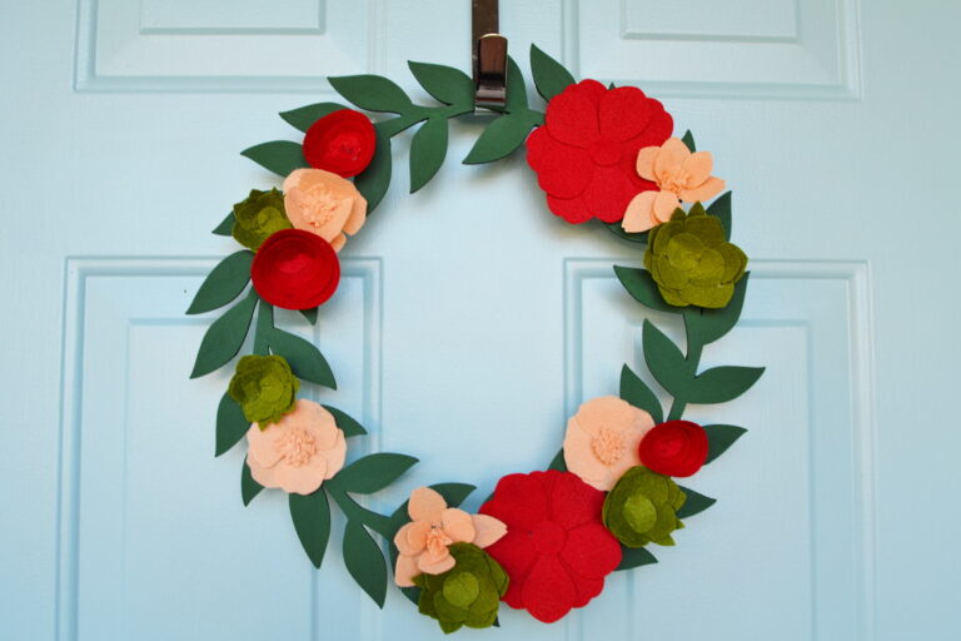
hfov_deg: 57.2
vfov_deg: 40.0
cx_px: 480
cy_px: 320
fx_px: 881
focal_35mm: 33
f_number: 5.6
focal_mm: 22
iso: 180
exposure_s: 1/60
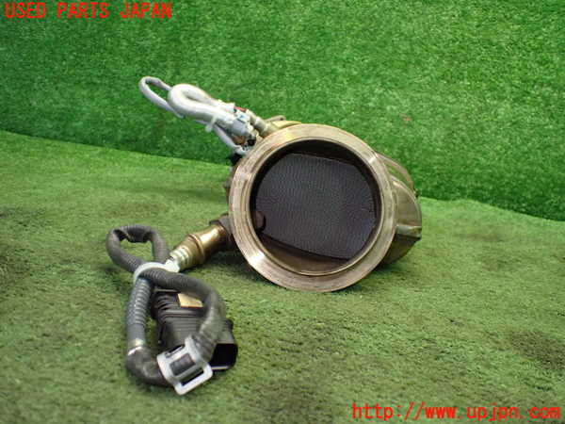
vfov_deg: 46.8
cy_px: 212
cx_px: 282
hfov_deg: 60.0
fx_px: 490
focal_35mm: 30
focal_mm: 5.4
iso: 800
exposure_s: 1/125
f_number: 2.3
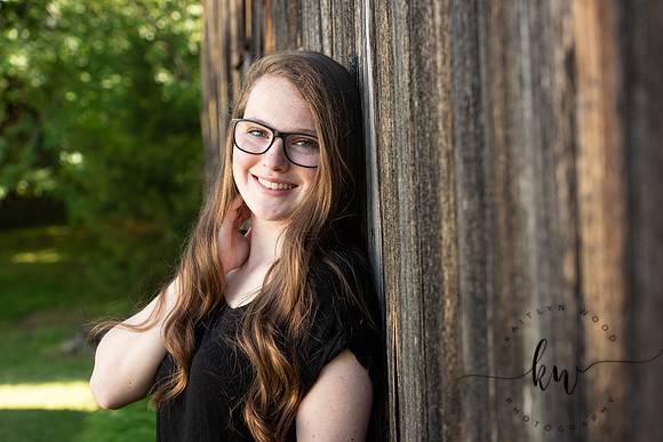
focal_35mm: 78
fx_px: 1437
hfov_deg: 26.0
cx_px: 332
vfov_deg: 17.5
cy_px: 221
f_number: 5.6
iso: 400
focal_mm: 78
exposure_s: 1/200
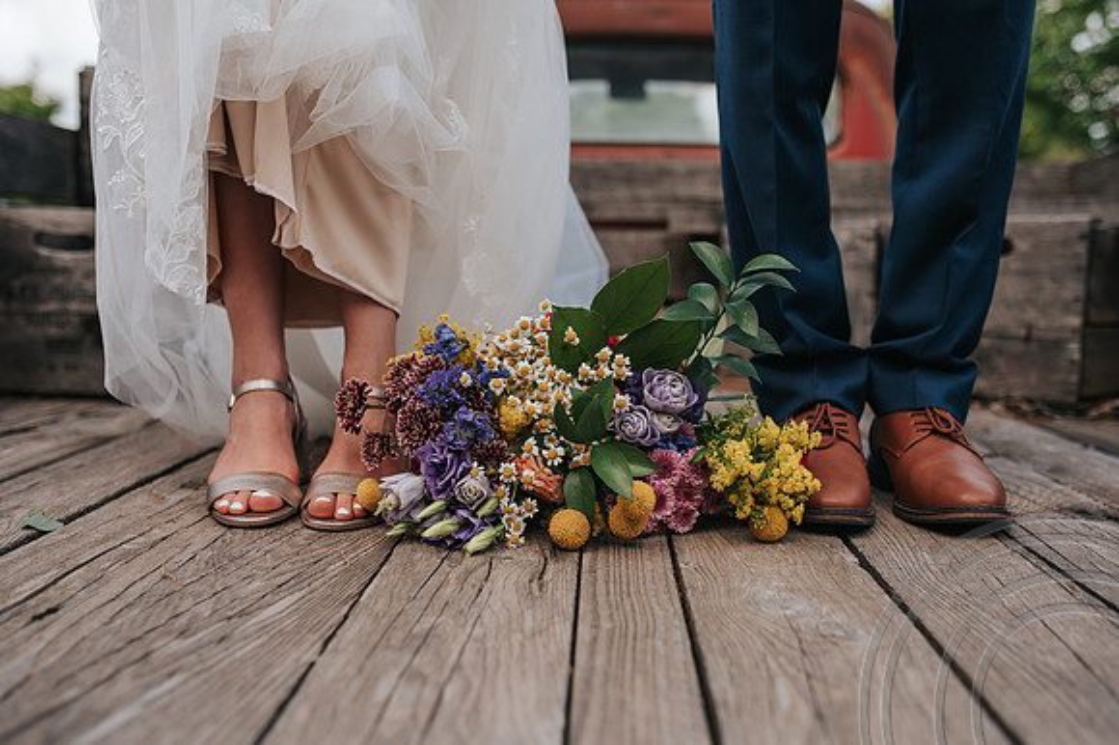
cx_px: 560
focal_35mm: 36
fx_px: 1129
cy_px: 372
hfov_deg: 52.7
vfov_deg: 36.5
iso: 400
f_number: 2.8
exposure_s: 1/3200
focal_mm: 35
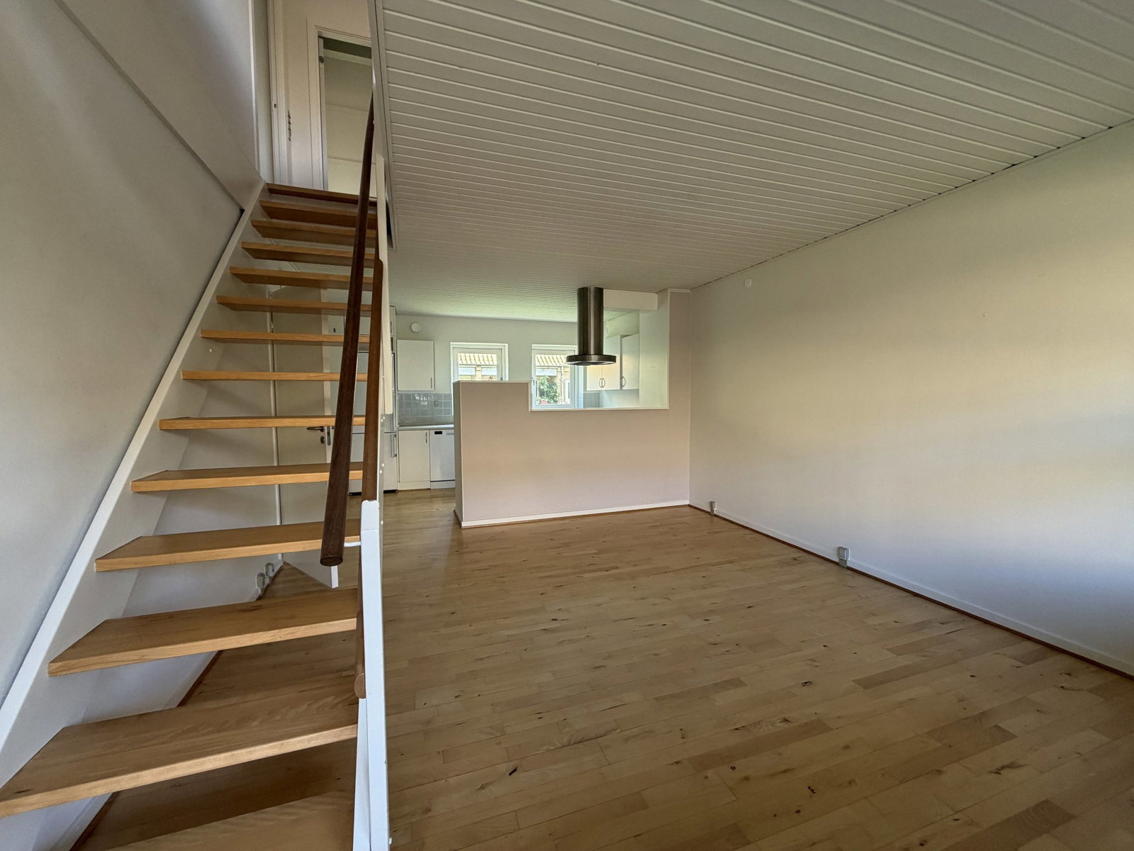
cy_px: 426
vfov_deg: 85.7
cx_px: 567
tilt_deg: -4.1
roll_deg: +0.7
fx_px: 459
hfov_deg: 102.1
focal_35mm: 14
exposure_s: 1/121
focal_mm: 2.22
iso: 160
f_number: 2.2
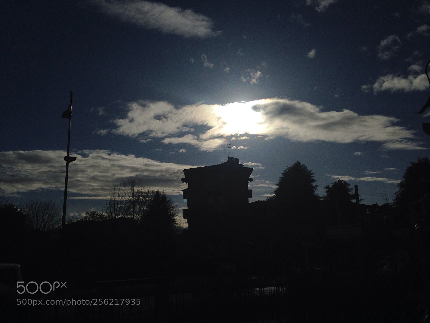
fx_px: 410
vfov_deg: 42.9
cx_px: 215
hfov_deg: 55.4
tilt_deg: +11.4
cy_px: 162
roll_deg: +1.6
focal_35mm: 33
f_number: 2.4
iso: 80
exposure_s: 1/55556
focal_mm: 4.12
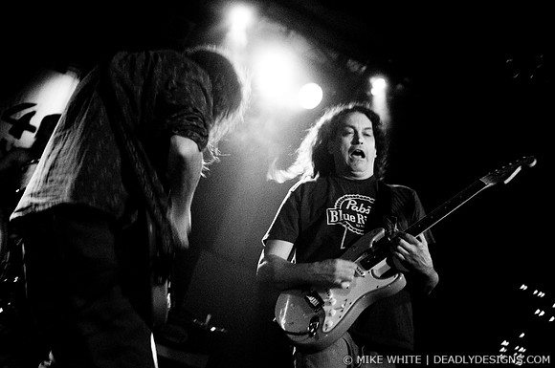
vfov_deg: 29.8
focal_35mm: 45
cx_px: 278
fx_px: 693
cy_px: 184
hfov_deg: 43.7
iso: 1000
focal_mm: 30
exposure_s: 1/50
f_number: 1.8
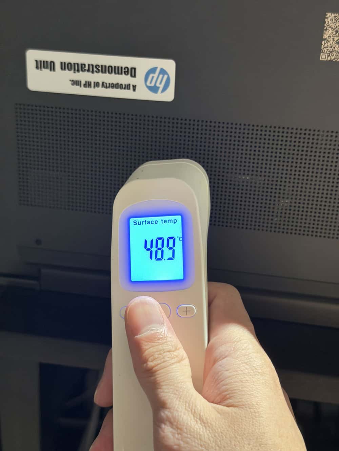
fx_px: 627
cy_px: 226
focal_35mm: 48
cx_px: 170
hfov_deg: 30.3
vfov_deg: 39.7
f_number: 1.8
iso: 1000
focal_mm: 6.8
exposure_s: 1/15
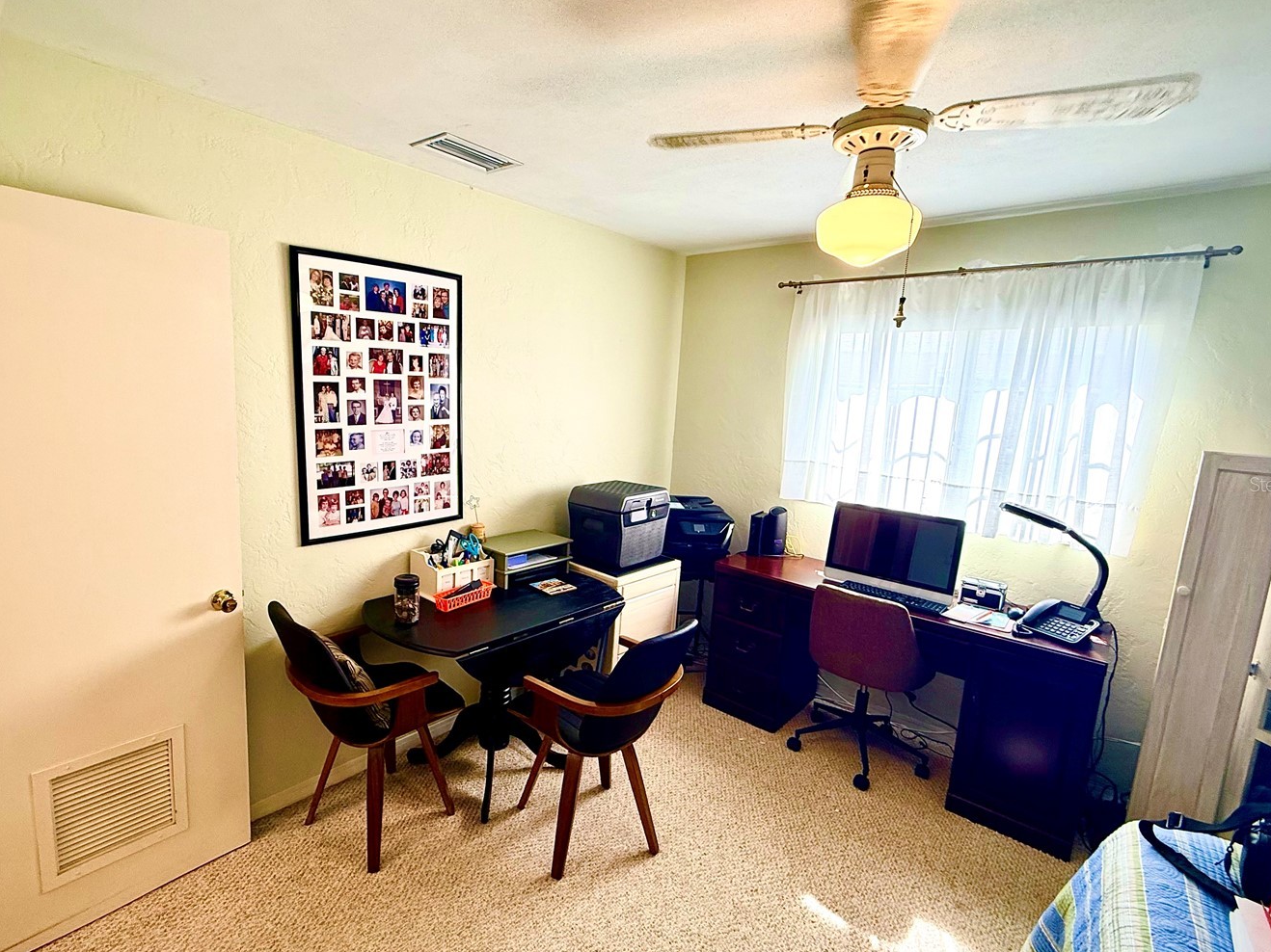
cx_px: 569
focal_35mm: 17
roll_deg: -2.4
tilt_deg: -8.5
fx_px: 624
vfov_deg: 74.7
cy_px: 484
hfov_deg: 90.7
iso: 80
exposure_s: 1/120
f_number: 2.2
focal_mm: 2.22
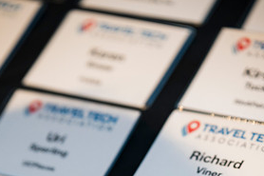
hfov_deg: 9.2
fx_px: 1649
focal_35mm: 225
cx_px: 129
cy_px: 208
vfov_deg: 6.1
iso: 640
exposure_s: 1/200
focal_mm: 139
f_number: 3.2
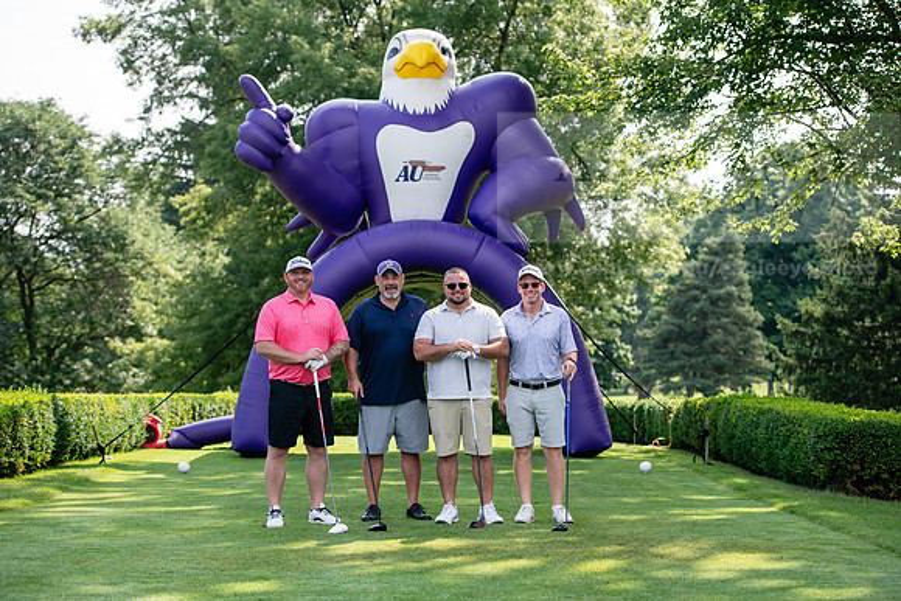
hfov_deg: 26.0
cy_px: 300
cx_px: 450
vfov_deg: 17.5
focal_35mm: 78
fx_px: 1953
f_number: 3.5
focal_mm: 78
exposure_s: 1/640
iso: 125
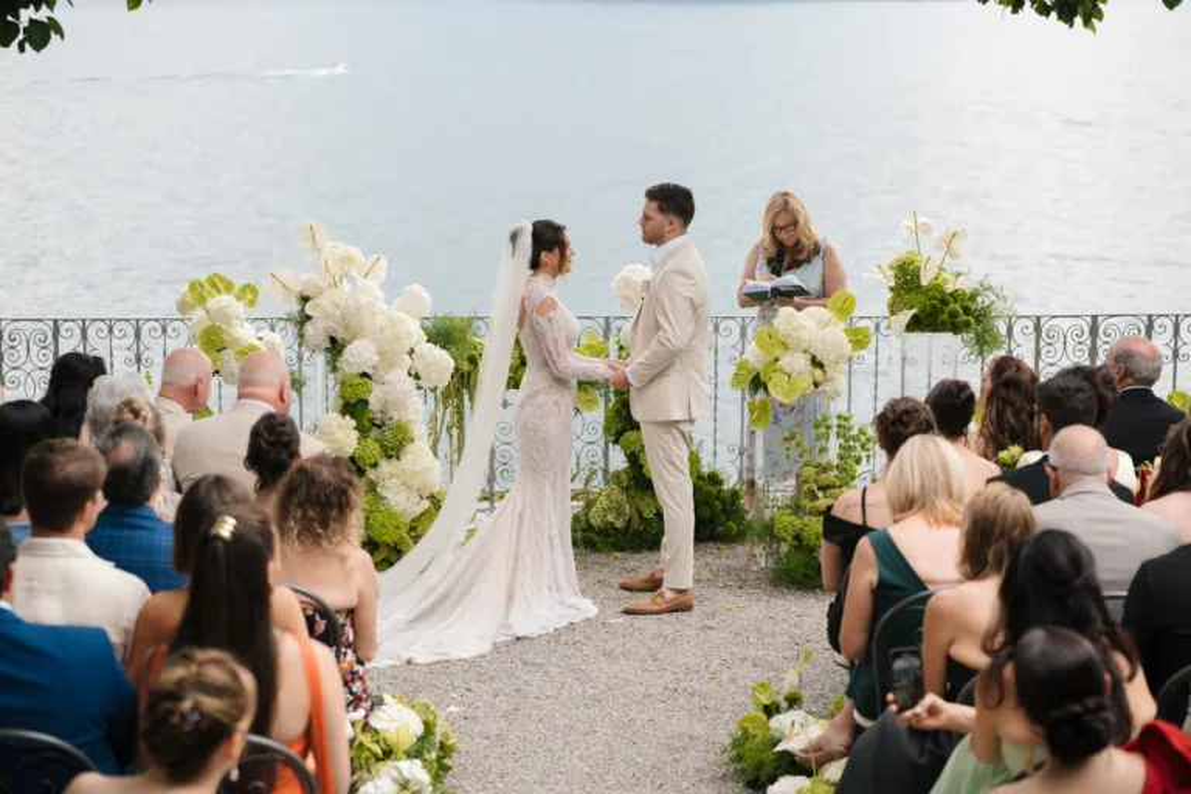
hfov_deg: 28.8
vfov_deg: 19.5
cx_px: 596
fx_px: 2316
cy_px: 397
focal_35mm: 70
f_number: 3.5
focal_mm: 70
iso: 250
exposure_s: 1/1250
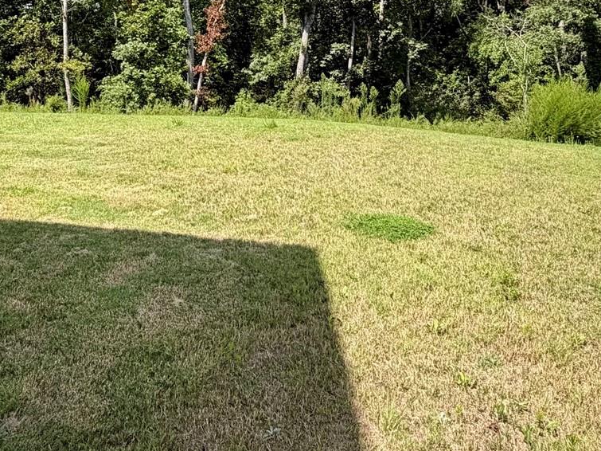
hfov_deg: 48.6
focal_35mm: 38
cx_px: 229
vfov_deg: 36.4
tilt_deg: -1.5
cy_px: 86
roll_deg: +1.0
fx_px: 660
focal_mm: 2.22
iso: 40
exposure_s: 1/770
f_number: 2.2
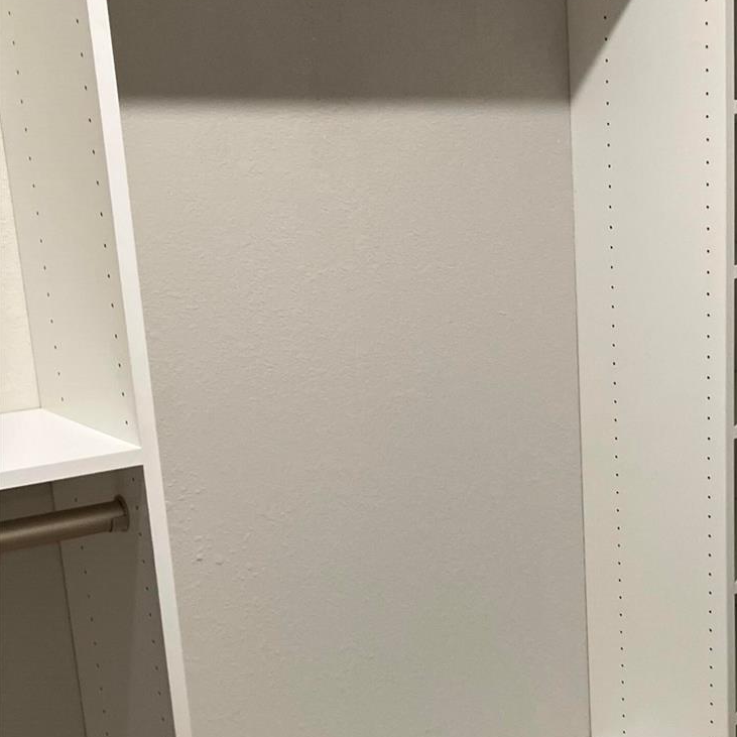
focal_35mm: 52
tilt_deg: -14.8
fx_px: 1253
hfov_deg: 32.0
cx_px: 579
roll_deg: +0.5
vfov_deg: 32.5
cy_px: 502
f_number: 1.8
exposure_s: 1/60
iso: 200
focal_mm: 3.99
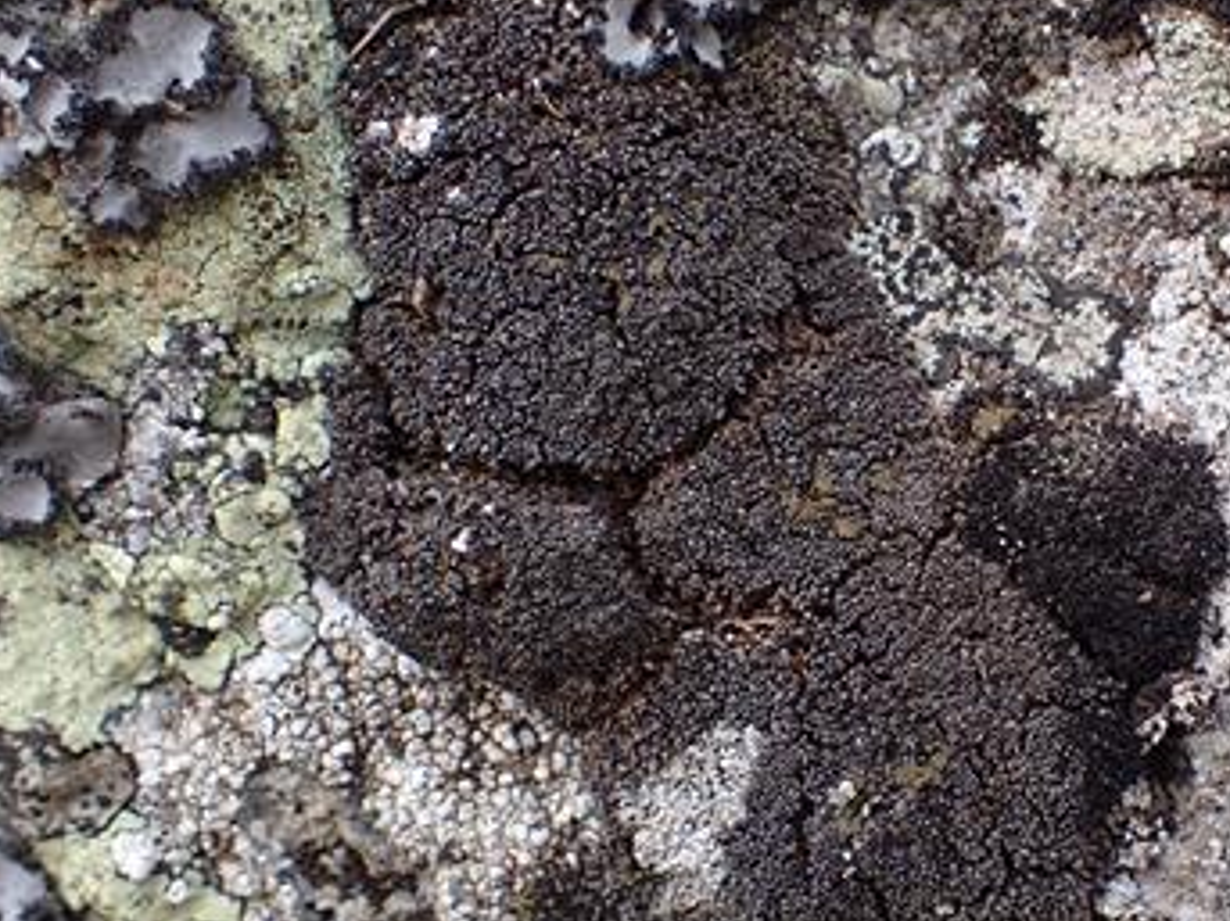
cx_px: 1022
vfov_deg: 26.1
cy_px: 480
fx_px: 1989
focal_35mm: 56
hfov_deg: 33.2
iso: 125
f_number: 2.3
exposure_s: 1/125
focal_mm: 5.5
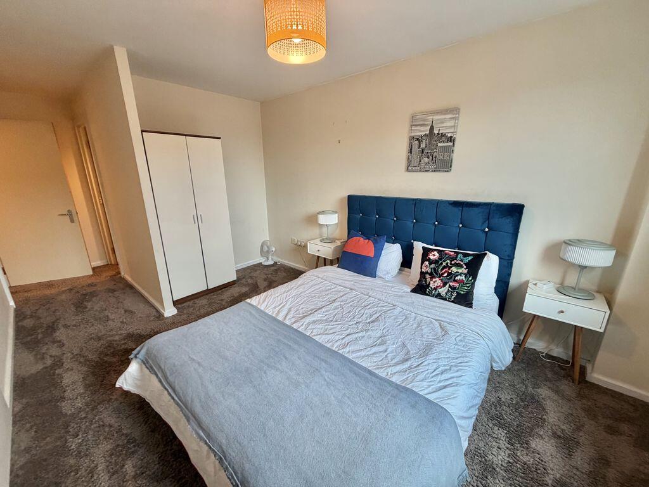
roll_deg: +0.7
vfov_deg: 85.7
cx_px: 324
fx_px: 262
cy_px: 244
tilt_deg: -14.3
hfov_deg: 102.1
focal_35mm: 14
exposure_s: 1/100
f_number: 2.2
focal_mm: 2.22
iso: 250
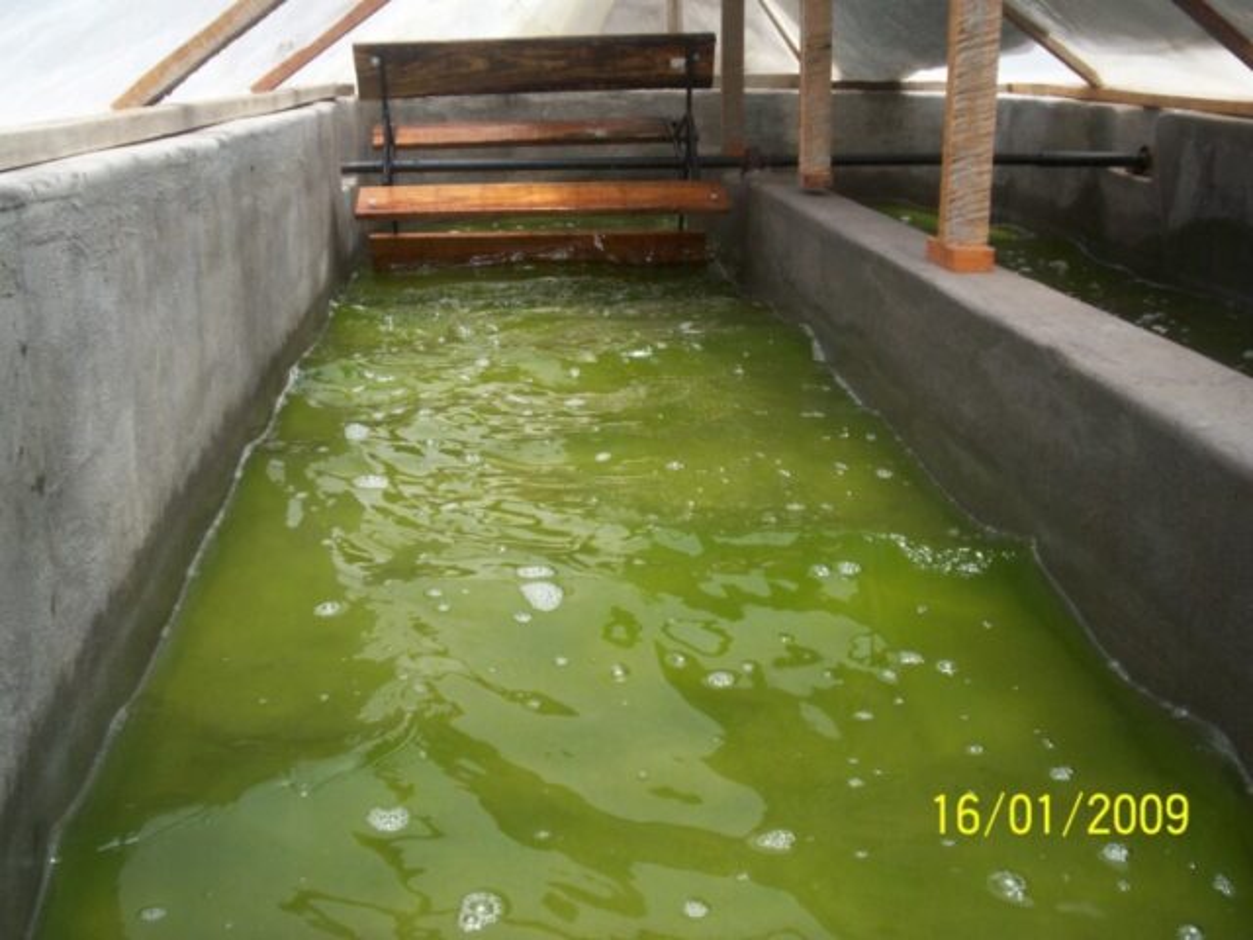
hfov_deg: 51.4
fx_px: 1303
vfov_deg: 39.7
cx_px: 626
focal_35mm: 36
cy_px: 470
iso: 100
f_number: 4.5
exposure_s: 1/399
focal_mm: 5.9
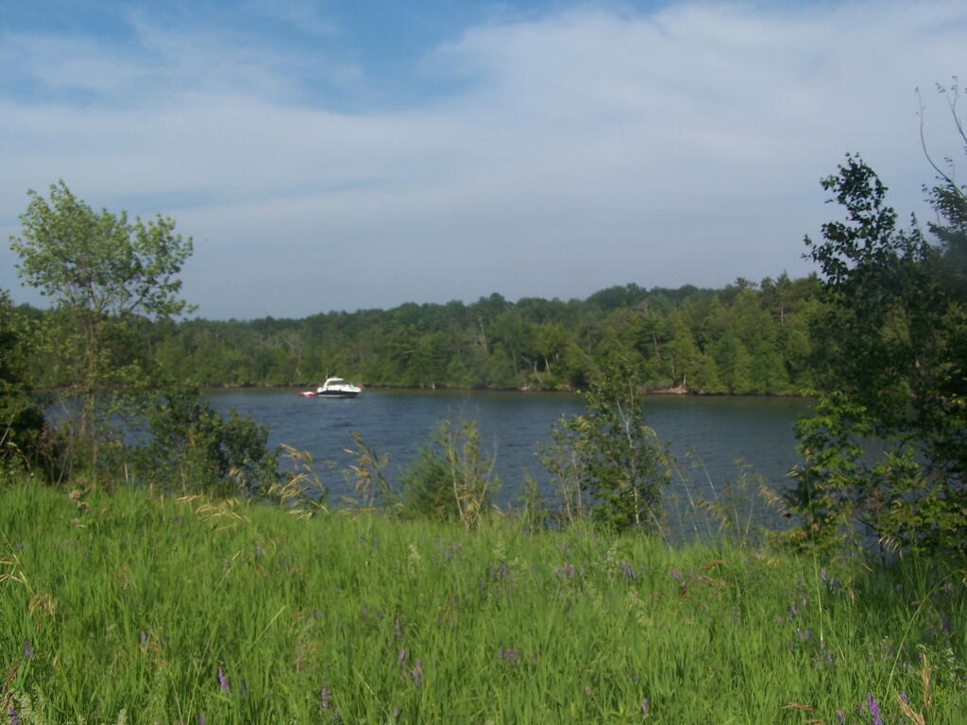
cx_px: 484
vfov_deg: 37.7
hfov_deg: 49.0
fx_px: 1062
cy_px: 362
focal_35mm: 38
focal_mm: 6.3
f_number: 5.6
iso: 80
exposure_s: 1/640
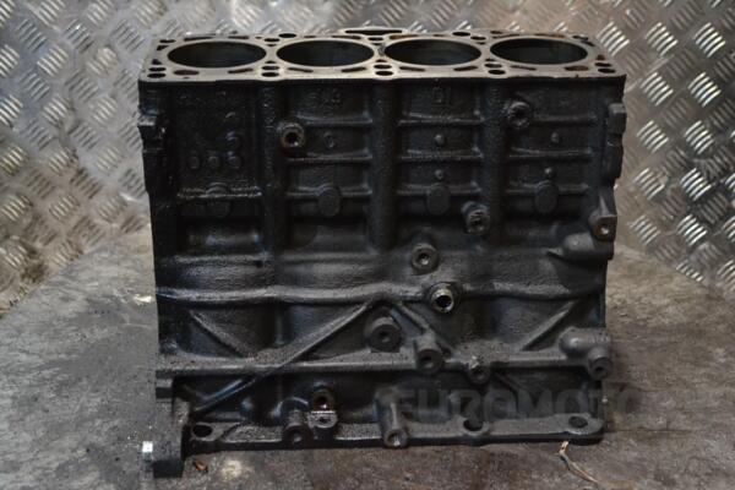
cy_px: 245
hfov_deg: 35.1
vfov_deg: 23.8
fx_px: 1164
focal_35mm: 57
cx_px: 368
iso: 3200
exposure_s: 1/80
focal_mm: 38
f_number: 5
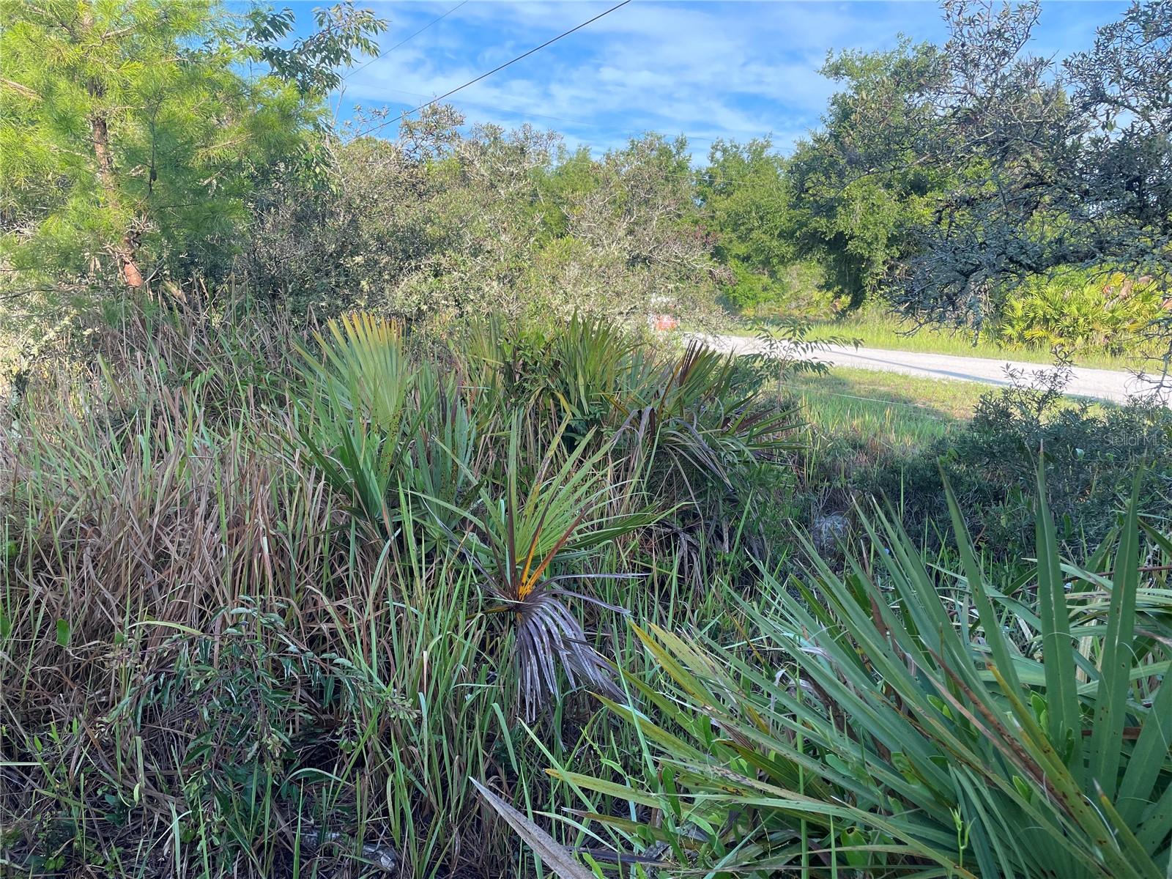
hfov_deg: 67.3
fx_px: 880
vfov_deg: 53.1
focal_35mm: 26
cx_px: 586
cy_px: 440
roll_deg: -0.6
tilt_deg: -9.3
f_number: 1.6
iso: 50
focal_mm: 4.2
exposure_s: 1/678
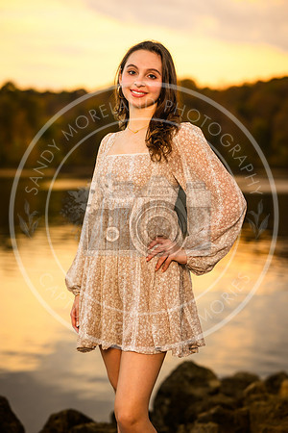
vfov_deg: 23.9
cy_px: 216
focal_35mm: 85
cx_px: 144
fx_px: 1020
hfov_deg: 16.1
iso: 640
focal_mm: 85
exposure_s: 1/800
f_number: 3.2
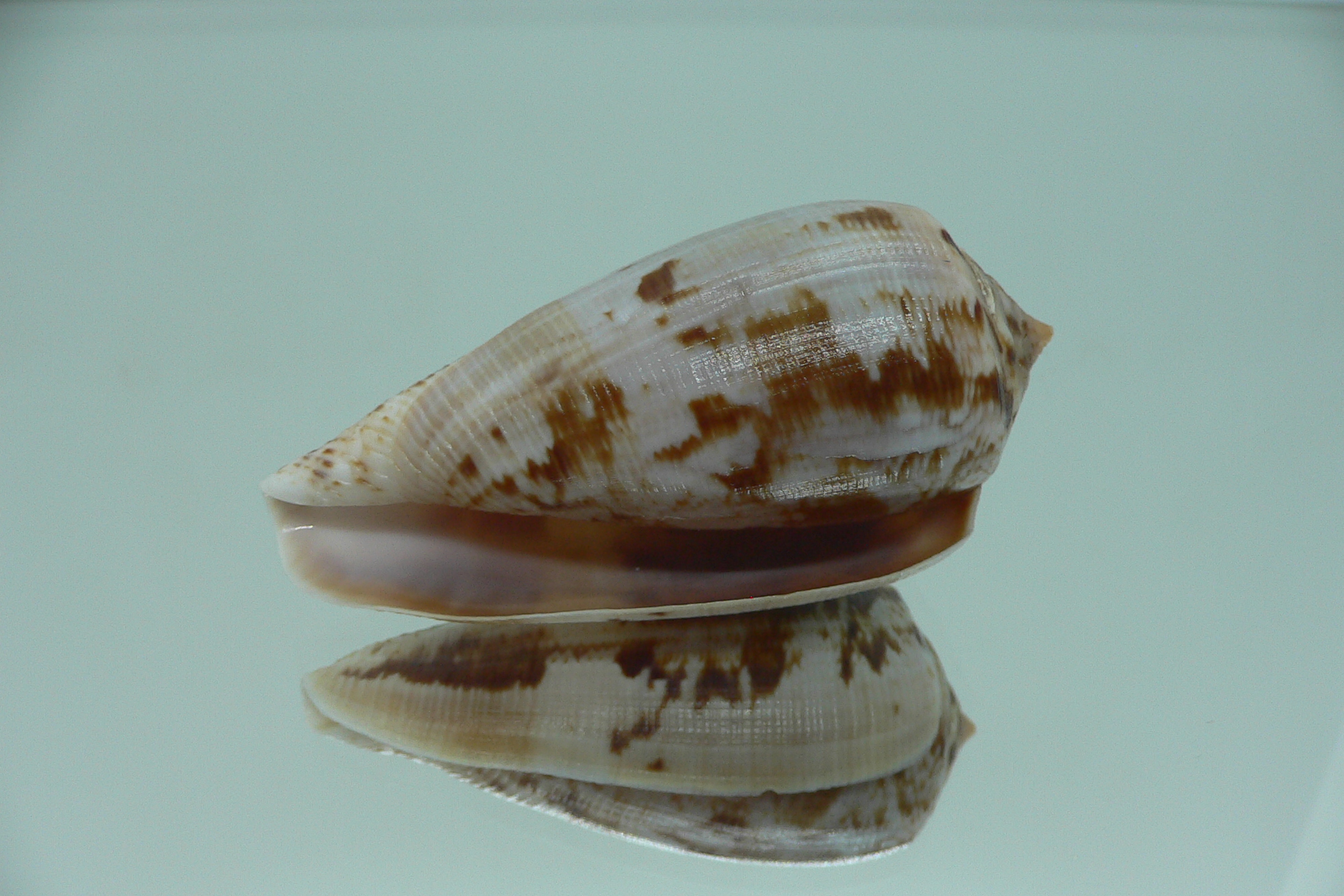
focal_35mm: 37
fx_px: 1381
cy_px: 497
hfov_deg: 51.9
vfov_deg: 35.9
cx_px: 675
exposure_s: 1/60
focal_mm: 4.6
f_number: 2.8
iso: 80
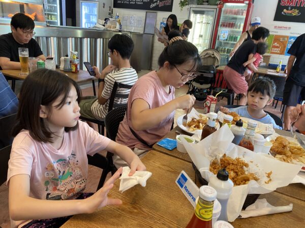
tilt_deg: -19.8
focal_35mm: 26
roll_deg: -5.6
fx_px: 229
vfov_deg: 53.1
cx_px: 152
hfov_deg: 67.3
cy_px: 114
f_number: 1.8
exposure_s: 1/50
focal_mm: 4.25
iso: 200
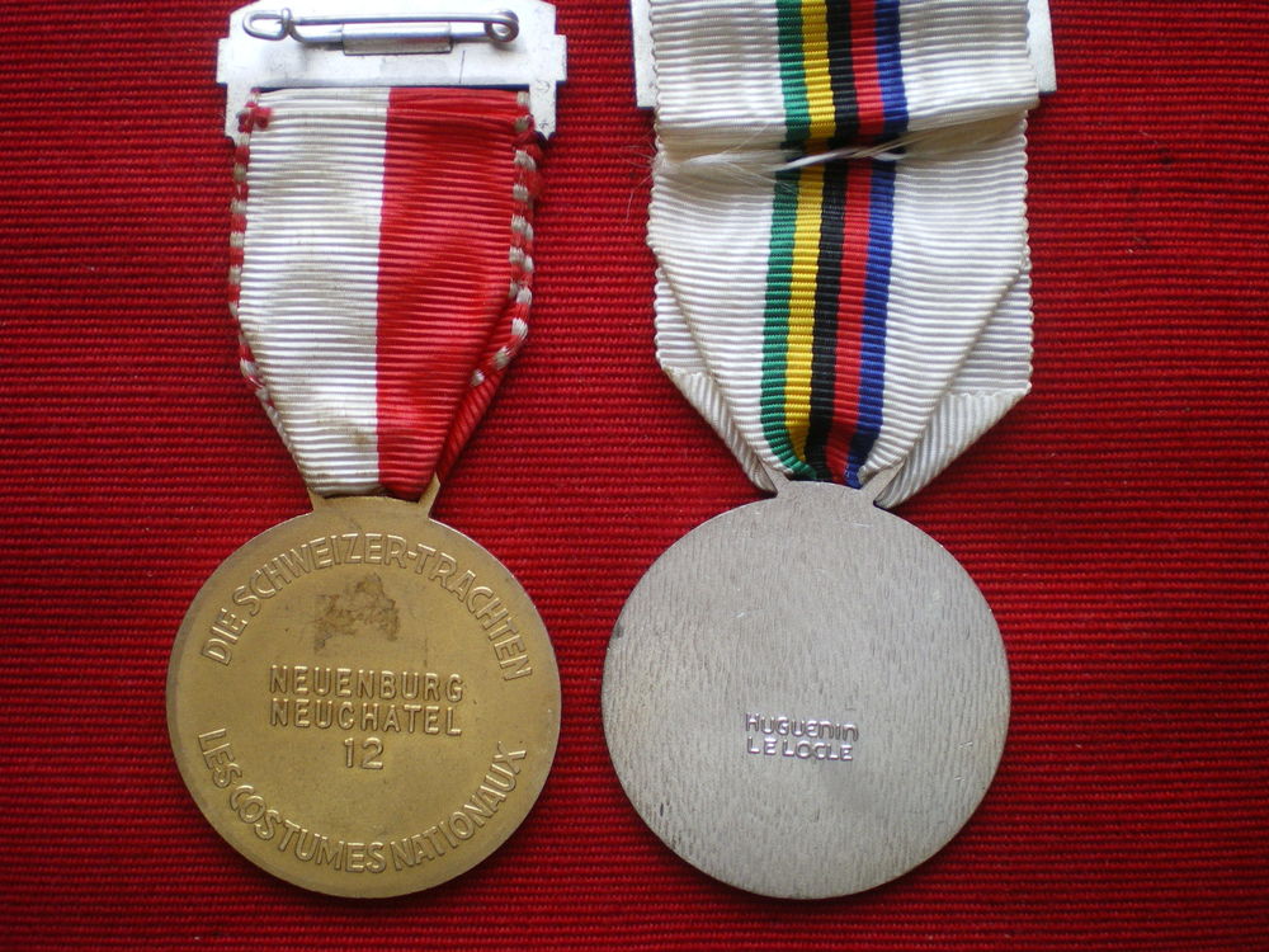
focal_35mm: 38
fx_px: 1393
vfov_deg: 37.7
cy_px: 476
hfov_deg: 49.0
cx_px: 634
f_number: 3.1
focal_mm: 6.3
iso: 160
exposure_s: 1/50
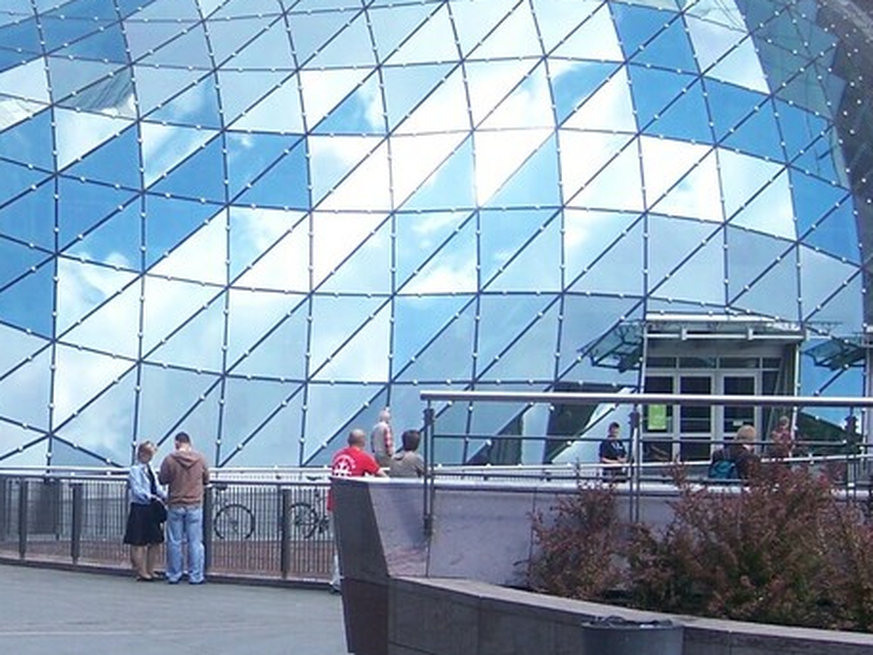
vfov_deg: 17.5
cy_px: 187
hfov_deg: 22.6
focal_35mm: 84
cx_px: 62
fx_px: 2119
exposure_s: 1/500
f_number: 2.8
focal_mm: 6.2
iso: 80
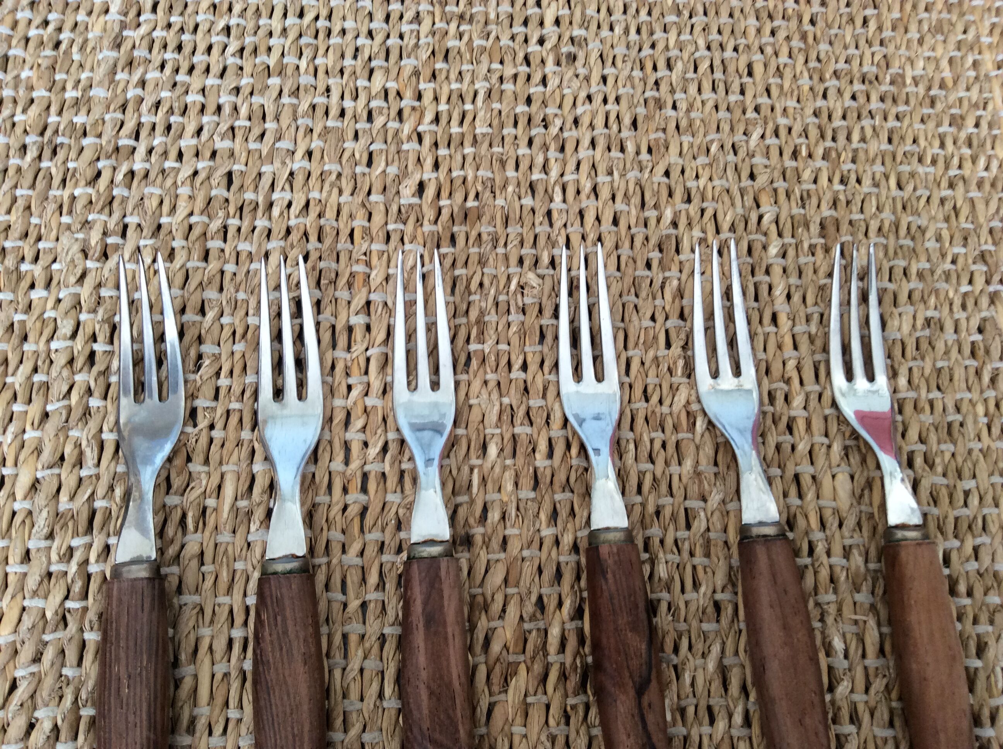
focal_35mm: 32
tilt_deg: -69.3
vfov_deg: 44.1
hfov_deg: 56.9
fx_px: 926
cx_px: 502
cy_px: 374
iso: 64
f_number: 2.4
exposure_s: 1/25
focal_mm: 3.3
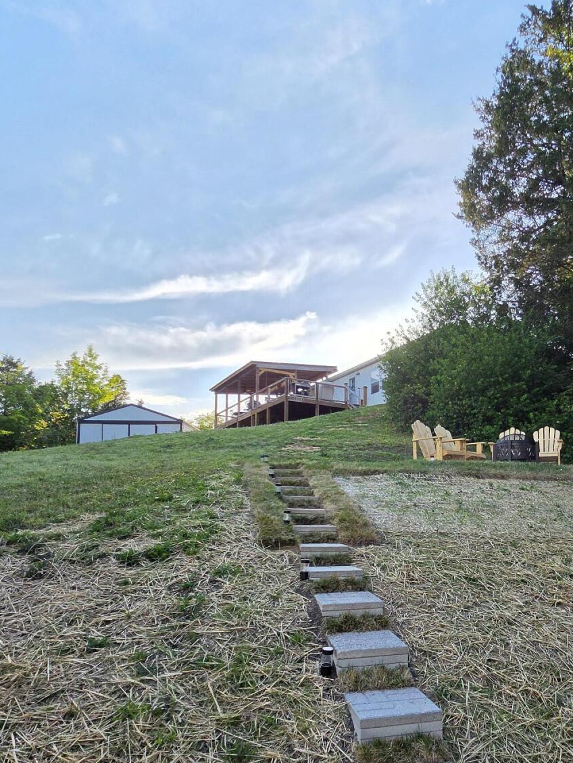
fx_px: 507
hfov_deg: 56.5
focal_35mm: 23
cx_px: 416
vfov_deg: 72.6
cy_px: 478
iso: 100
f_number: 2.2
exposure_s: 1/1728
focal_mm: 2.2
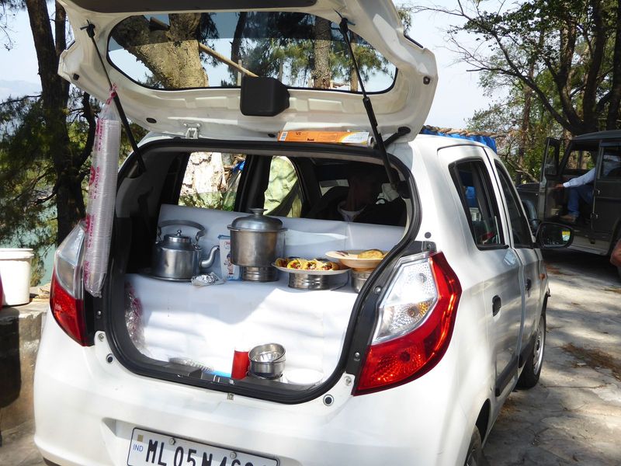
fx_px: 753
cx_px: 310
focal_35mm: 42
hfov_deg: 44.8
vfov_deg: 34.3
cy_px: 233
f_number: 3.8
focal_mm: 7.2
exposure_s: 1/250
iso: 80
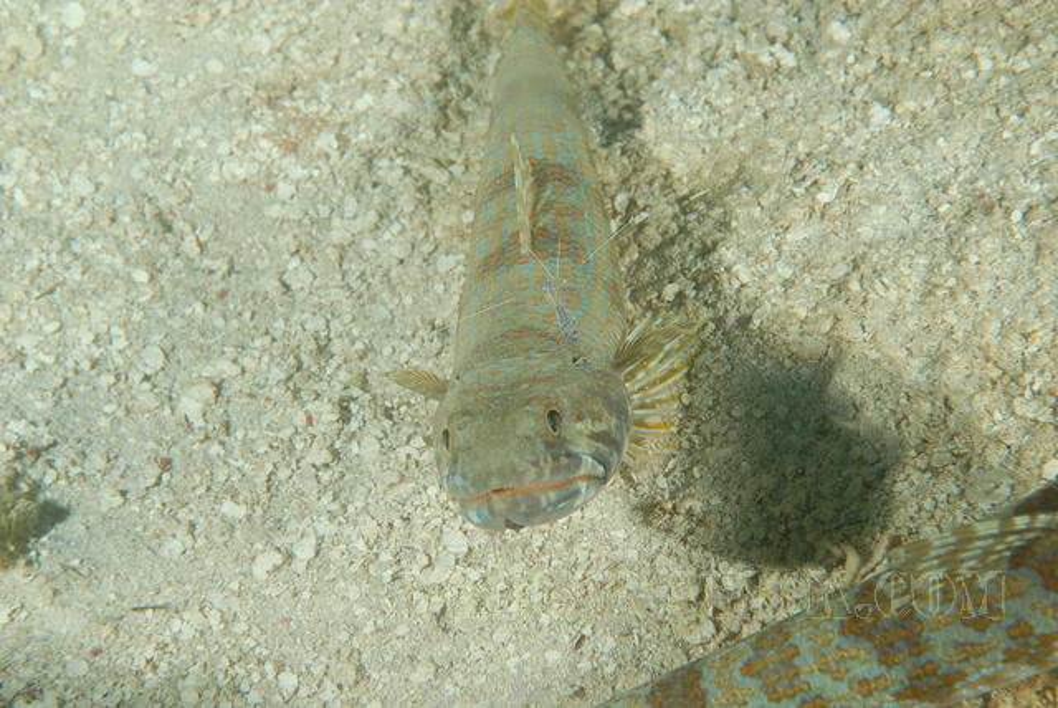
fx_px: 3089
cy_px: 354
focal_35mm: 105
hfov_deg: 19.4
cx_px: 529
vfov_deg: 13.1
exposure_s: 1/250
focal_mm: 70
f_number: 11
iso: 100
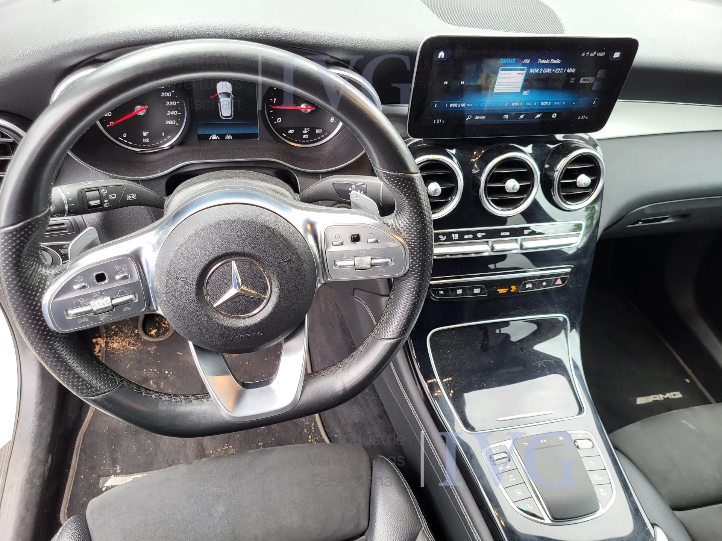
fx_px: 542
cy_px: 270
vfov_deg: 53.1
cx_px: 361
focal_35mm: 26
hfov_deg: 67.3
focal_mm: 5.4
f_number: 1.8
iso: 80
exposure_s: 1/100
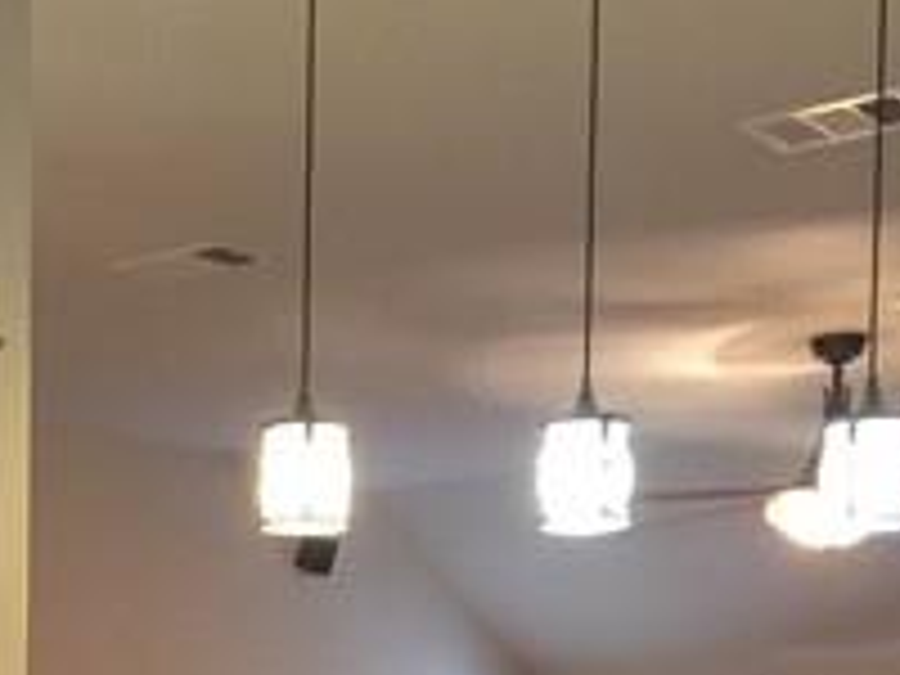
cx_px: -76
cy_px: 1071
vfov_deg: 14.6
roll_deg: -1.8
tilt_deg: -4.3
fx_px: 2418
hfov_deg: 20.2
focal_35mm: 93
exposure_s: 1/20
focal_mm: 4.15
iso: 250
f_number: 2.2
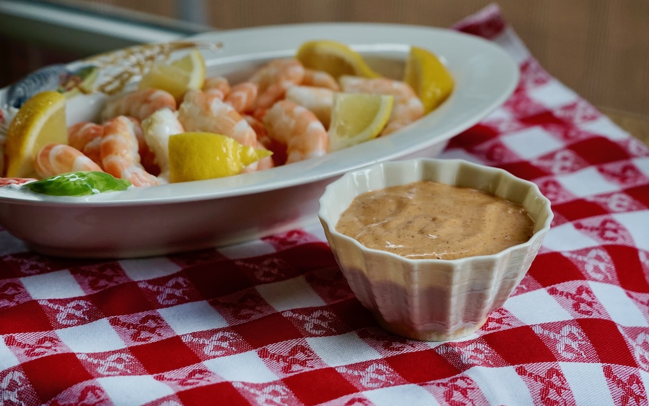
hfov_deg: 24.4
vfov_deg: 15.4
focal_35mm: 85
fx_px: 1503
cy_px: 200
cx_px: 323
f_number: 5.6
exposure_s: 1/160
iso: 800
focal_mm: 83
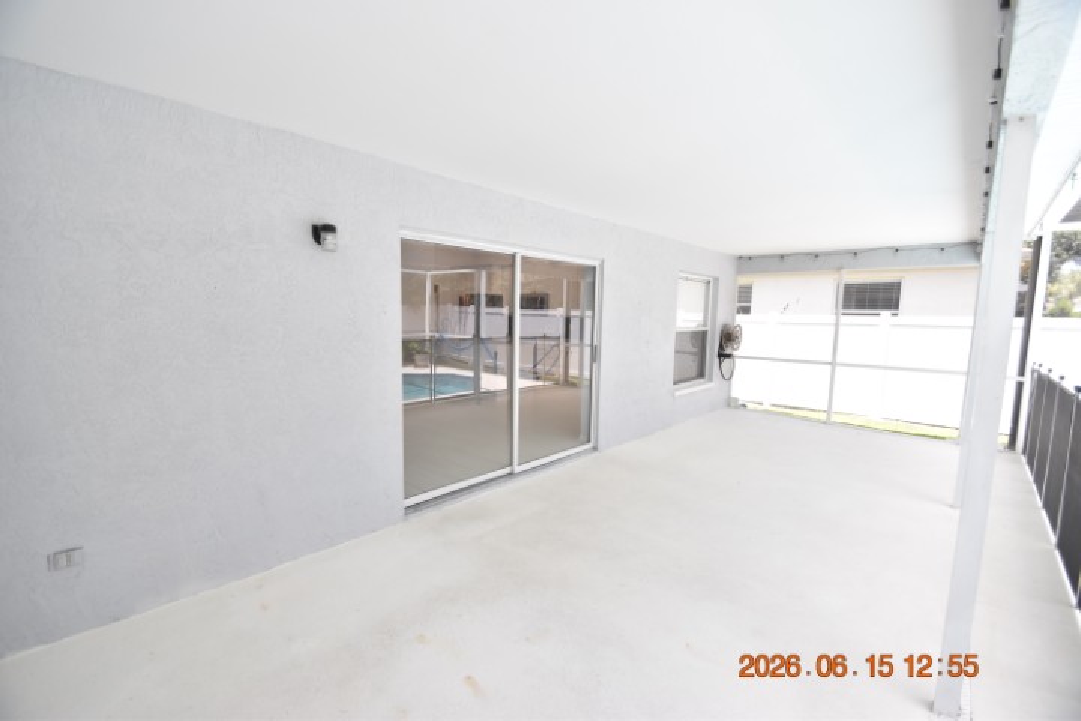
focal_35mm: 15
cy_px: 360
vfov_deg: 77.3
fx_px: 450
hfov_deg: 100.4
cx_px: 540
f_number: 3.5
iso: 800
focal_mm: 10
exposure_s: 1/500
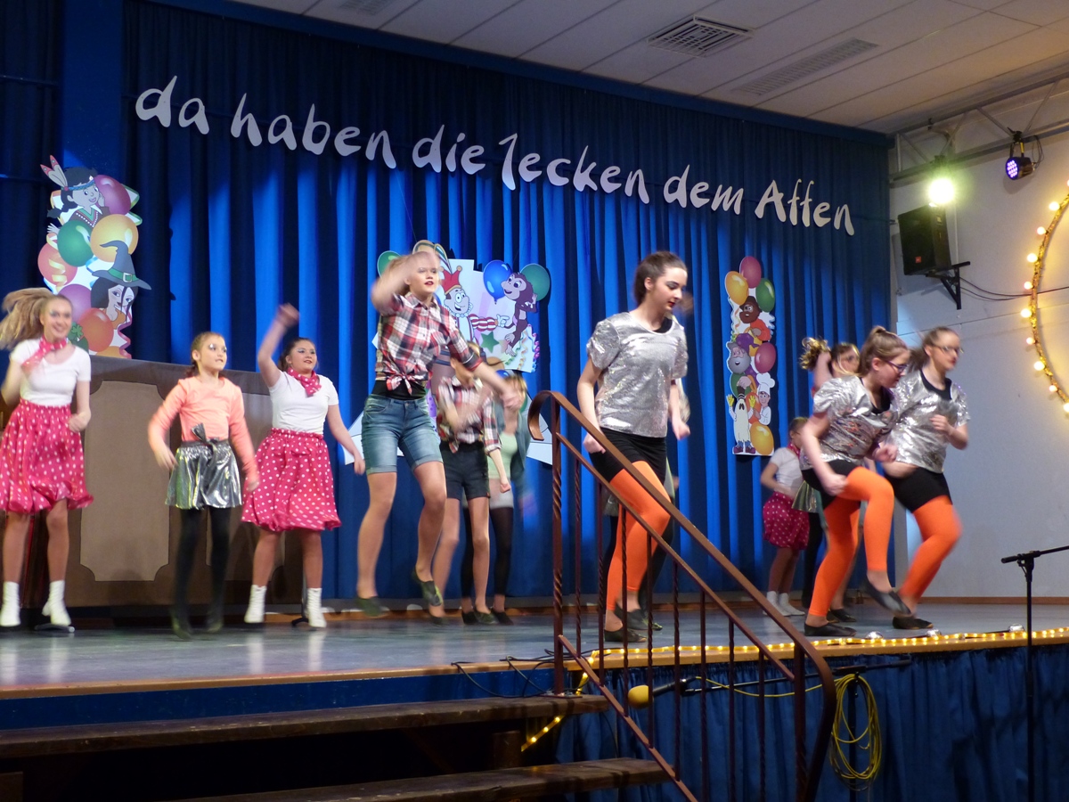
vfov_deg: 29.7
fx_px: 1513
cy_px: 401
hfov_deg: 38.9
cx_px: 534
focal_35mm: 49
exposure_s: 1/30
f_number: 2.8
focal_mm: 8.7
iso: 400
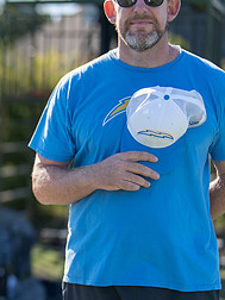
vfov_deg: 15.5
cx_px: -124
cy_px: 197
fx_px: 1101
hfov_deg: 11.2
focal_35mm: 127
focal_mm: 50
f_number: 1.2
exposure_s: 1/4000
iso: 100
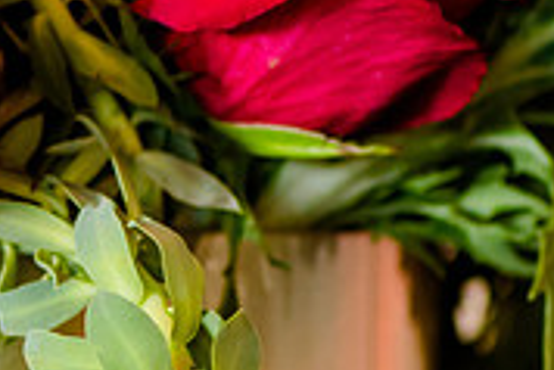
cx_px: -248
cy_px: 76
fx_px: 8686
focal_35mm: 564
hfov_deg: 3.6
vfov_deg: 2.4
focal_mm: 105
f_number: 3
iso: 500
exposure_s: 1/60
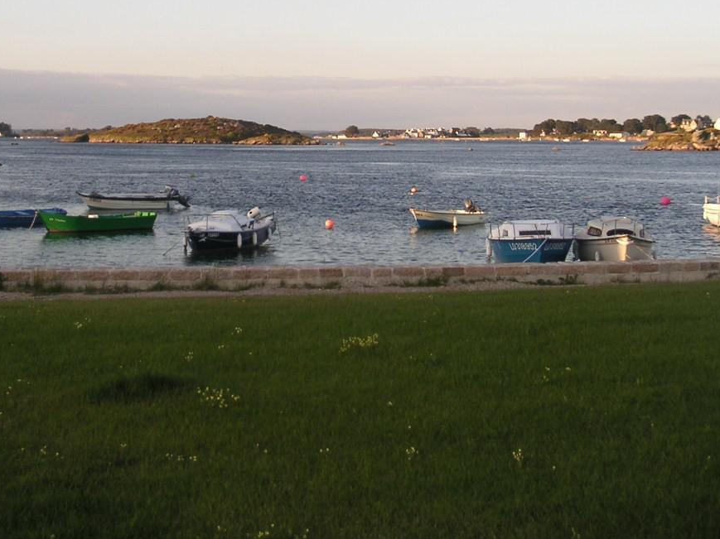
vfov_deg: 25.9
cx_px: 286
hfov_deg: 34.2
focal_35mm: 56
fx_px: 1164
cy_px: 170
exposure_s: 1/250
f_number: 2.8
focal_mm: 6
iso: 50
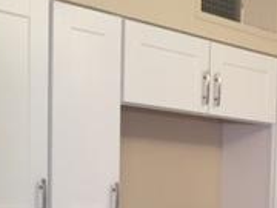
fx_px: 824
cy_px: 296
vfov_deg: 13.6
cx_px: 375
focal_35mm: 103
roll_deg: -3.1
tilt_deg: -7.2
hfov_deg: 17.7
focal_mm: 4.15
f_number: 2.2
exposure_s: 1/30
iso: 80
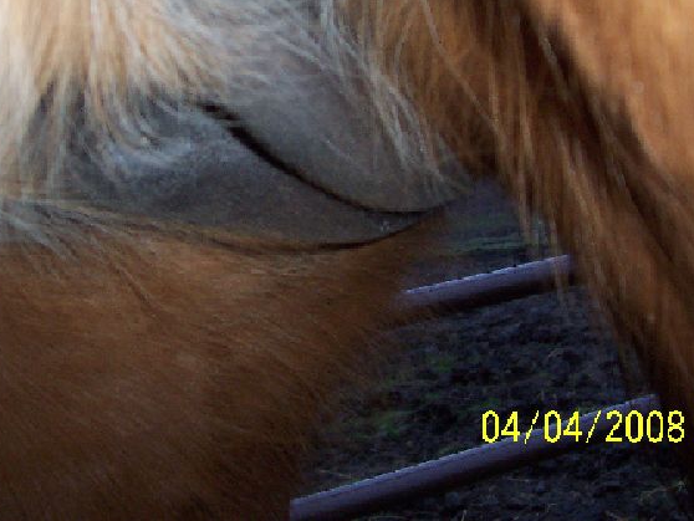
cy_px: 149
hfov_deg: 35.8
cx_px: 240
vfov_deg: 27.3
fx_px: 1063
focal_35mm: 53
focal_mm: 5.6
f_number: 2.8
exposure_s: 1/60
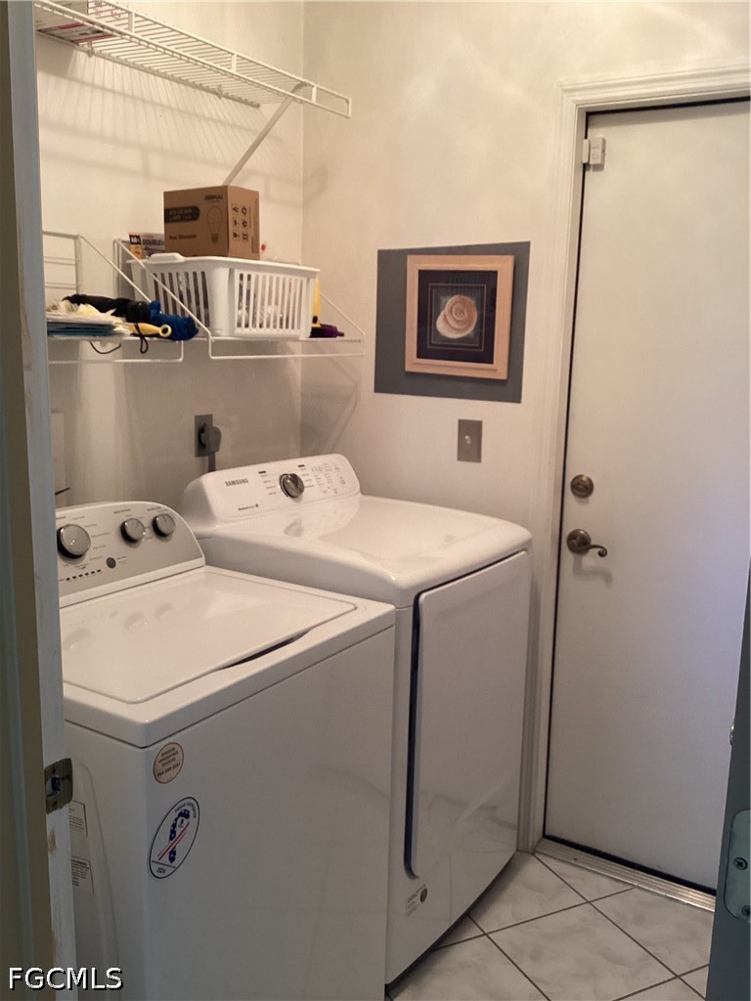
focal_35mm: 31
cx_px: 376
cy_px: 500
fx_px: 897
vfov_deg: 58.4
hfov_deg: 45.4
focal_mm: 3.3
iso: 200
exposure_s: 1/60
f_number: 2.4
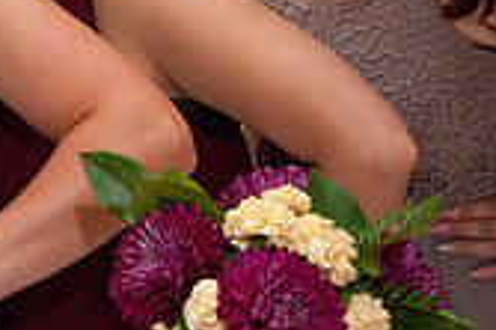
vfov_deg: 9.3
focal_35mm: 146
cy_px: -62
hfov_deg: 13.6
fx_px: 2010
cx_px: -110
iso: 3200
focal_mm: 42
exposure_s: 1/160
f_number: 5.6
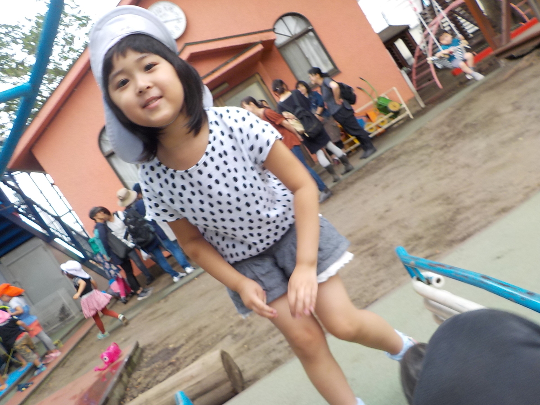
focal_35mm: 30
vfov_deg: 46.8
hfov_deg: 60.0
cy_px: 202
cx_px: 270
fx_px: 468
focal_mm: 4.1
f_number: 3.3
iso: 125
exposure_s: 1/60
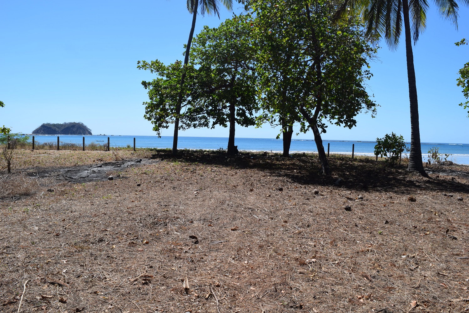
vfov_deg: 48.0
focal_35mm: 27
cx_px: 234
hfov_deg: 67.4
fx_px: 352
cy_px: 156
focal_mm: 18
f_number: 10
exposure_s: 1/400
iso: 200
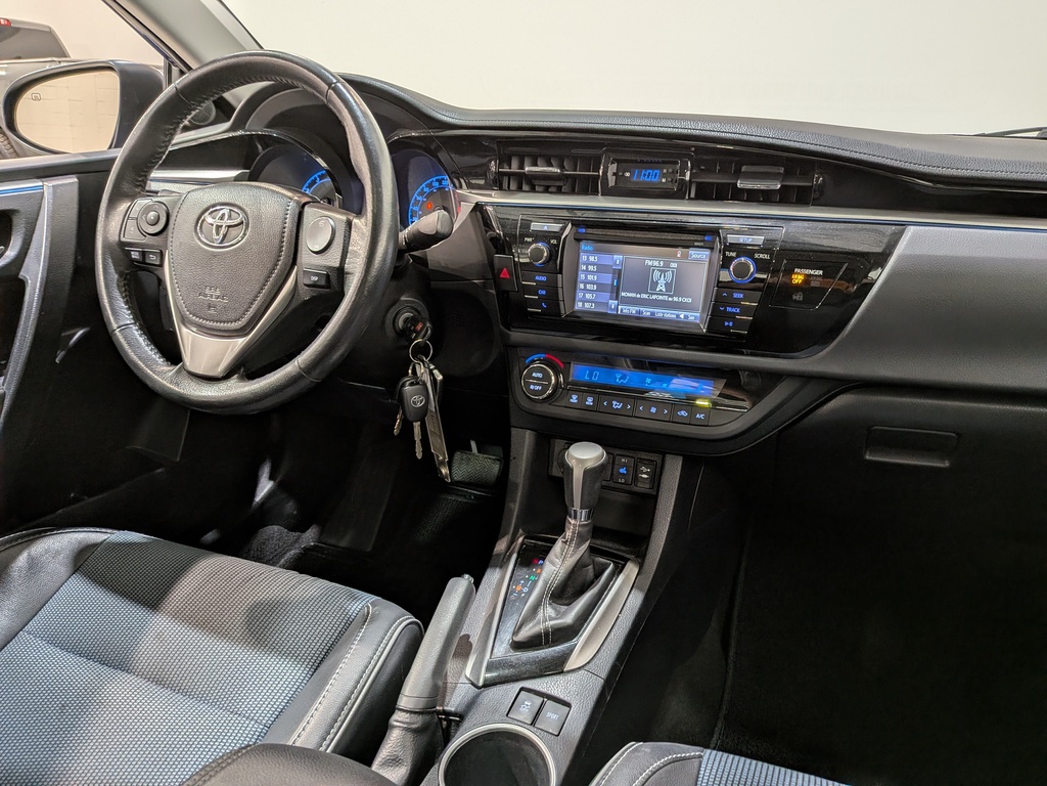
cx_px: 524
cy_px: 393
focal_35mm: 24
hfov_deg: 71.6
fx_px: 726
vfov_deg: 56.8
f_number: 1.7
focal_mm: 4.53
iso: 52
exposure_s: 1/30
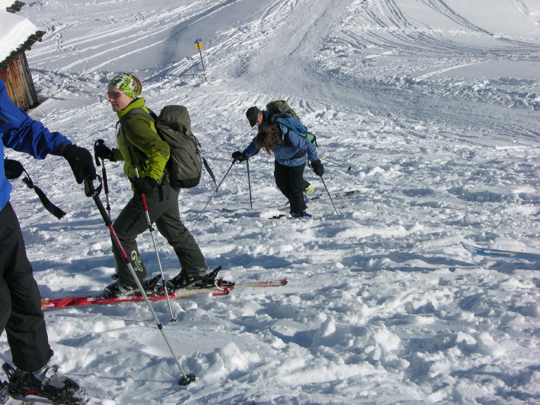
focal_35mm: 74
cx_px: 270
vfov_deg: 19.9
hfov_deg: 26.3
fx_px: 1154
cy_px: 202
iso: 50
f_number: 7.5
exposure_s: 1/364
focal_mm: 18.8
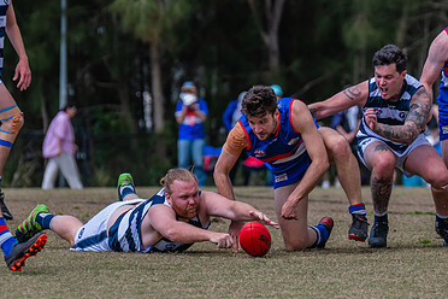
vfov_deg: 2.3
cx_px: 314
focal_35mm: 595
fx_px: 7404
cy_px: 187
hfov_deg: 3.5
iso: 800
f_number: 6.3
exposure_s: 1/1600
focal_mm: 310
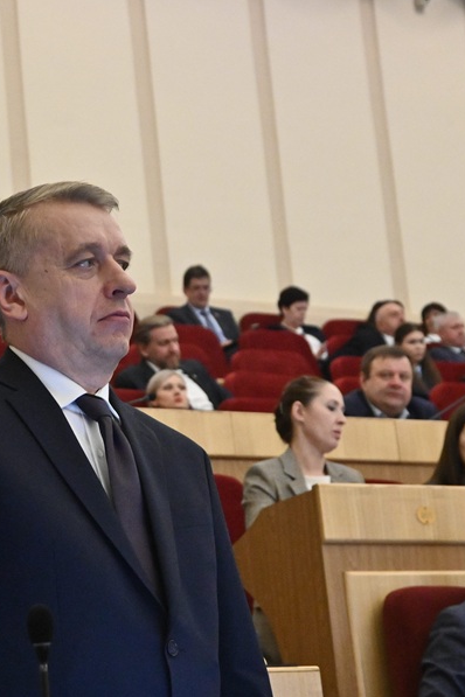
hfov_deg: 12.1
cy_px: 349
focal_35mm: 113
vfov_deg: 18.1
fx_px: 2189
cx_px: 162
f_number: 10
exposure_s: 1/125
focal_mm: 75
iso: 10000
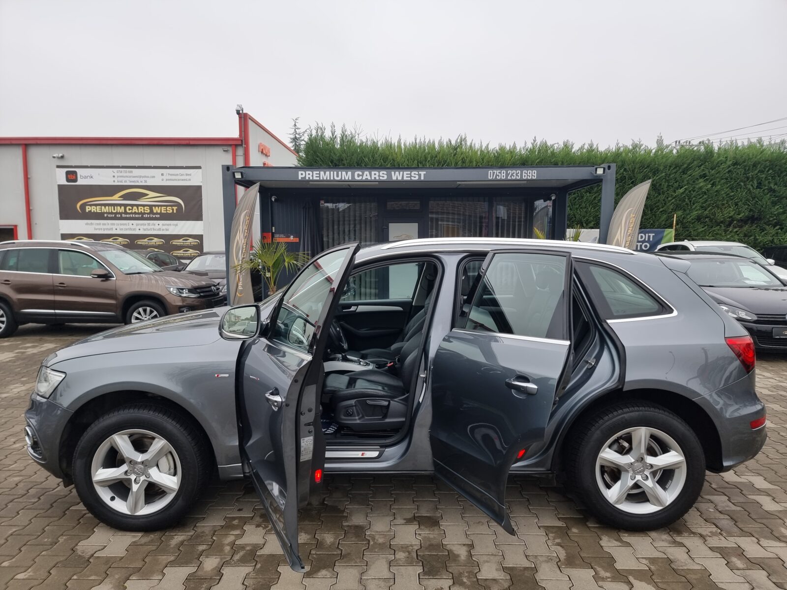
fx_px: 546
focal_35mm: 24
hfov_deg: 71.6
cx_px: 394
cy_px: 295
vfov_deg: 56.8
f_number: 1.8
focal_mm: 6.7
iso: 50
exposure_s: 1/120
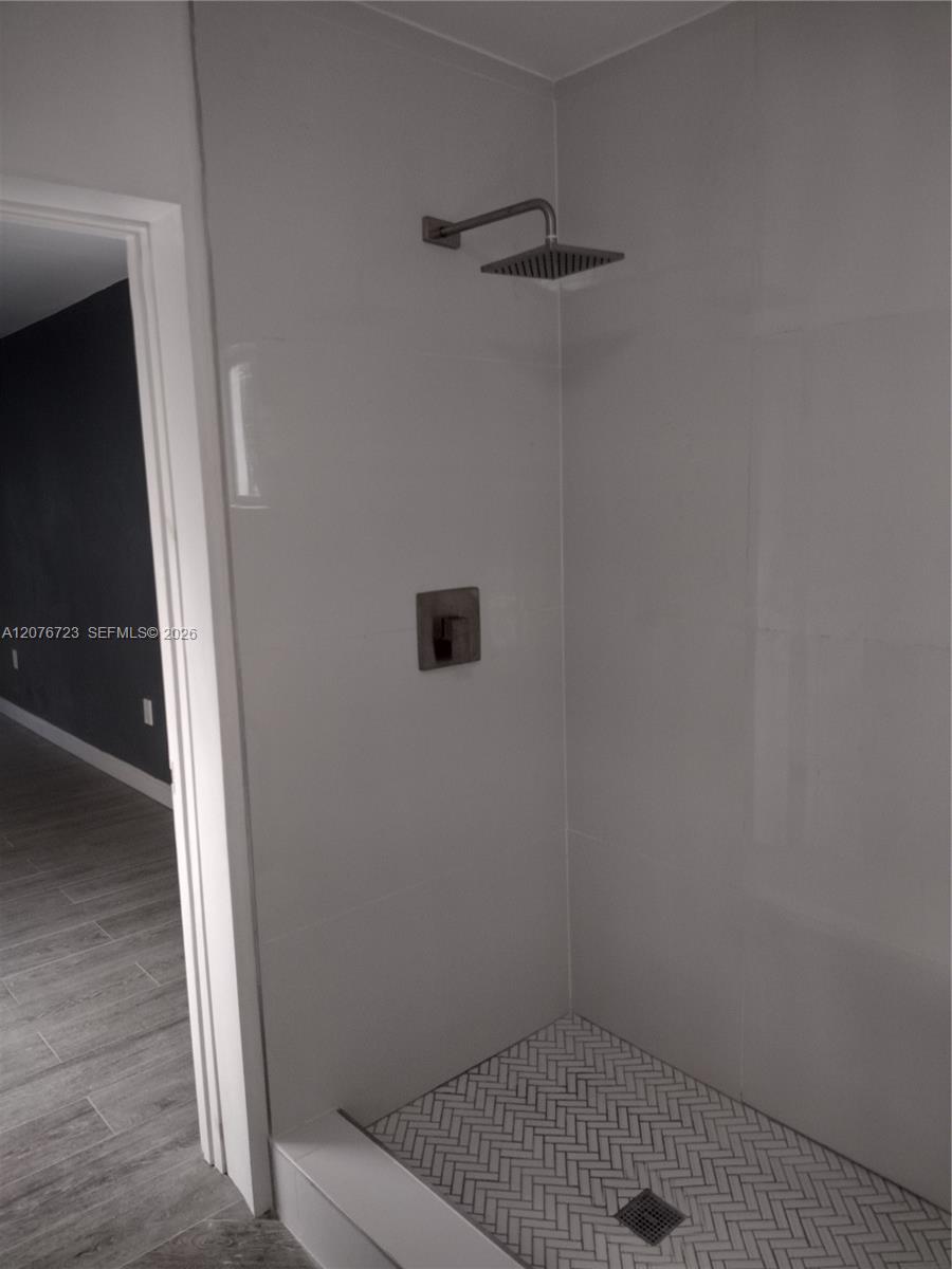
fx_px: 990
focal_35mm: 27
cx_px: 476
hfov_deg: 51.4
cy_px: 634
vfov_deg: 65.3
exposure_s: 1/120
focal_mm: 4.71
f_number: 1.7
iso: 188
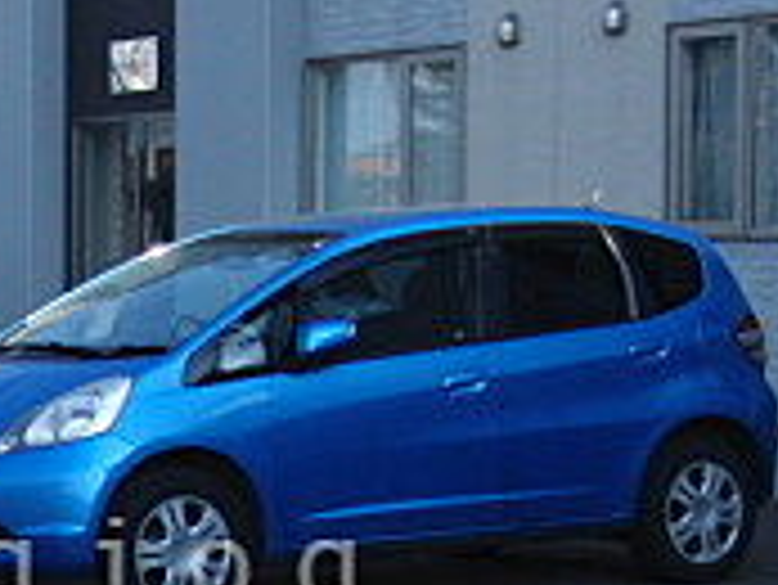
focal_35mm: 137
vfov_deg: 10.8
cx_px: 72
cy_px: 562
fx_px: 3081
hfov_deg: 14.2
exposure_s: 1/640
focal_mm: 6.42
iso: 100
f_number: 3.6
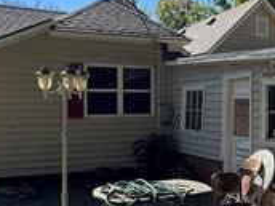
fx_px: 413
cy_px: 104
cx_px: 211
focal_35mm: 52
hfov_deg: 35.9
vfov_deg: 28.0
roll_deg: +0.4
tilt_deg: +0.4
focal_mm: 2.22
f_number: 2.2
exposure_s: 1/993
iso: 40
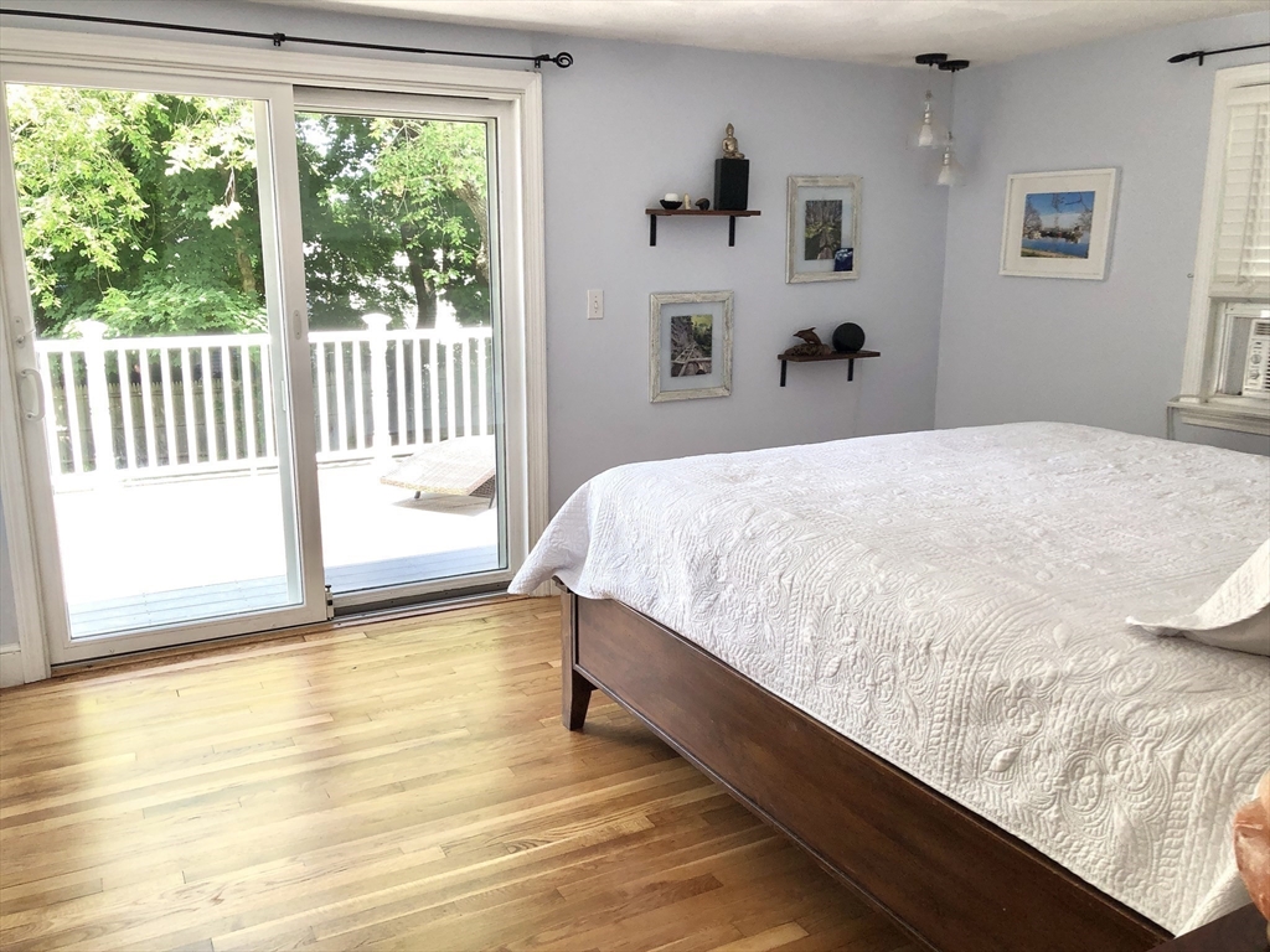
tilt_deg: -12.1
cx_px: 635
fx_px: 1027
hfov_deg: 63.4
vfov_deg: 49.7
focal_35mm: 28
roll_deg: +0.0
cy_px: 476
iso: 40
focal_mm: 4
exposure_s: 1/120
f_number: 1.8
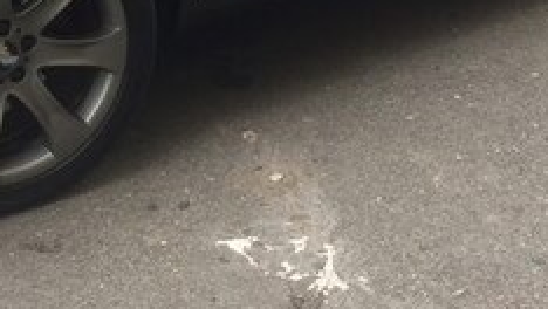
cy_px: -160
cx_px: 248
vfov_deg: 12.9
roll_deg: +2.3
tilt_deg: -14.8
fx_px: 1294
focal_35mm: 89
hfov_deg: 23.9
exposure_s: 1/100
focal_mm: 4.15
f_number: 2.2
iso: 40
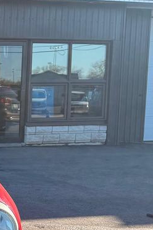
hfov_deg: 13.4
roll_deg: +0.5
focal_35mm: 86
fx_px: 548
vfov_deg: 23.5
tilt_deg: -6.3
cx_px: -160
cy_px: 155
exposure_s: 1/1385
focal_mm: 6.76
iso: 80
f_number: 1.78
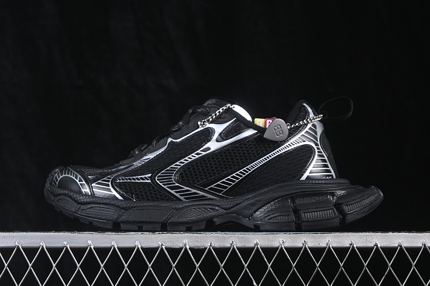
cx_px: 215
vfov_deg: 18.2
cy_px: 143
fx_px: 896
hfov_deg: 27.0
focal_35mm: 75
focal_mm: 50
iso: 160
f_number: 6.3
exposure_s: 1/60
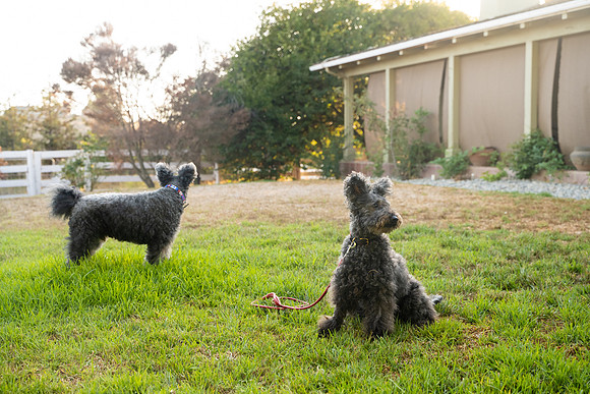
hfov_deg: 42.7
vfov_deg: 29.3
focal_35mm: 46
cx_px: 295
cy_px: 197
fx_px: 754
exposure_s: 1/320
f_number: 4
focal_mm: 46
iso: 800
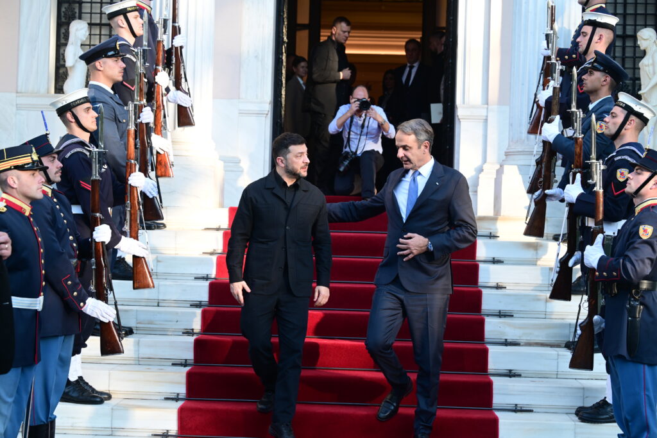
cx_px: 328
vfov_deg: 19.5
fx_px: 1278
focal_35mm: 70
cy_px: 219
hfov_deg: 28.8
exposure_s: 1/250
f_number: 4.5
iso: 500
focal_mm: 70
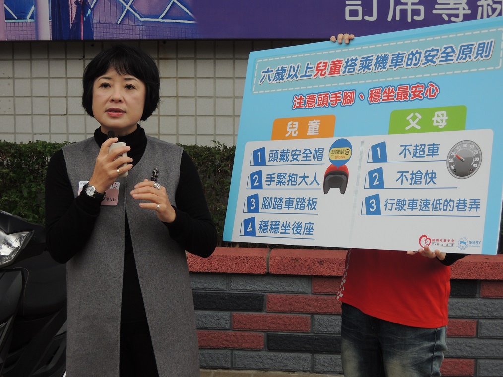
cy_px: 188
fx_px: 901
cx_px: 252
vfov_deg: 23.7
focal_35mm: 62
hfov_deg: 31.2
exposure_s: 1/320
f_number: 3.7
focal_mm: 11.1
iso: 100
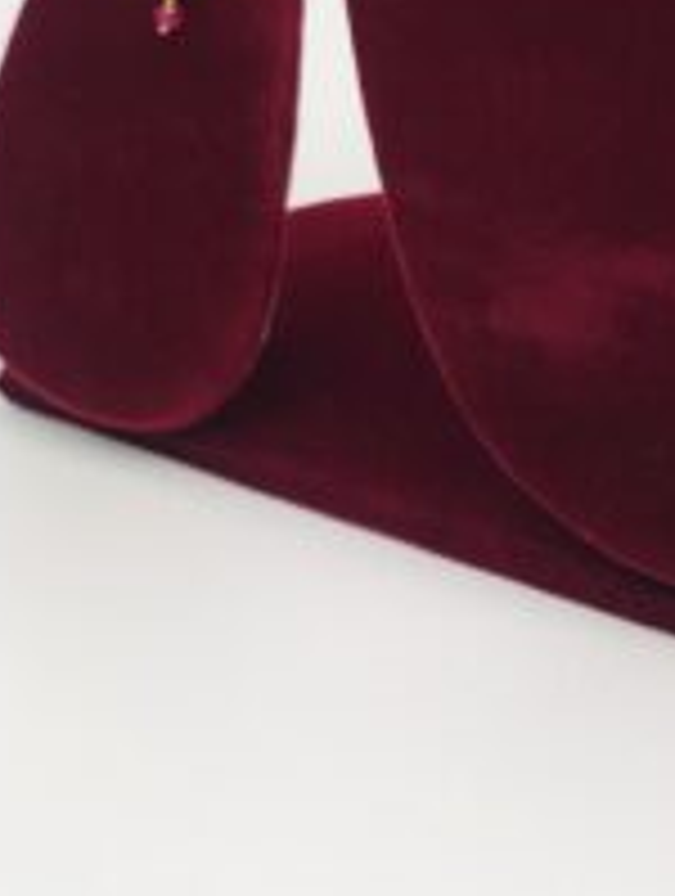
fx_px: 3784
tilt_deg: -24.3
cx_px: 810
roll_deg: -2.5
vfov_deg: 13.1
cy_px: -243
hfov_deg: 10.0
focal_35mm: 146
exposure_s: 1/100
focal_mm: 6
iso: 25
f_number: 2.4
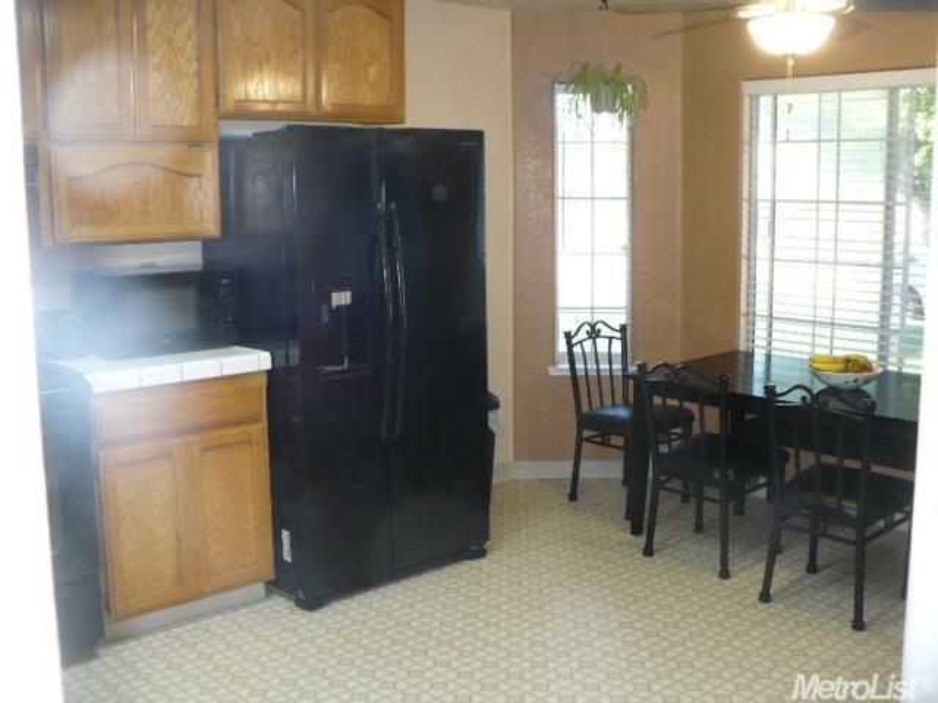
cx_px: 469
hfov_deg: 50.1
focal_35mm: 37
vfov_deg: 38.7
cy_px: 352
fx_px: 1003
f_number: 2.8
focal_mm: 6.1
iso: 250
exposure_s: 1/30
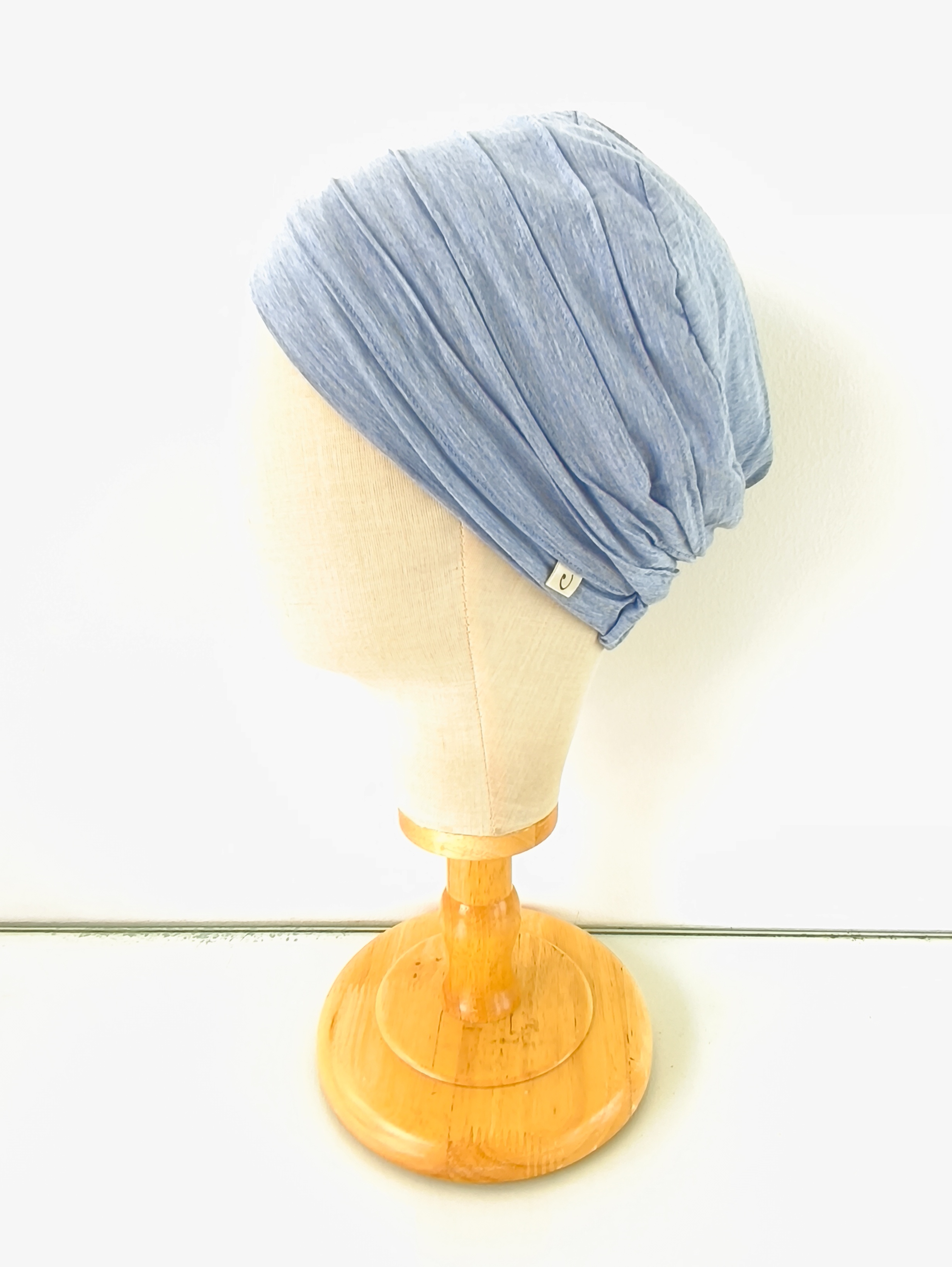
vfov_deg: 73.9
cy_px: 634
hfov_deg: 58.9
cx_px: 476
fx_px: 843
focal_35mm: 23
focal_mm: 1.65
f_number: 2.2
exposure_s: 1/50
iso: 50
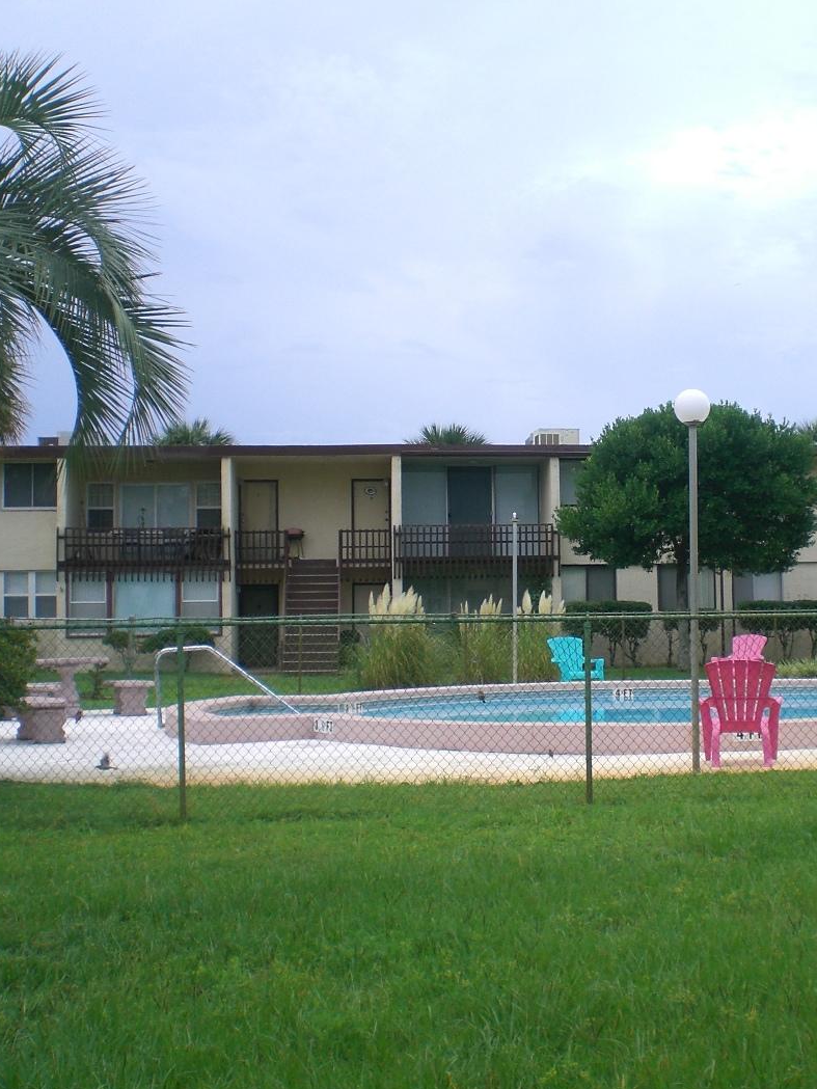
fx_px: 1605
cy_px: 547
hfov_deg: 27.7
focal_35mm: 51
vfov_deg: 37.5
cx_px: 701
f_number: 4.4
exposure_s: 1/250
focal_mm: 6.3
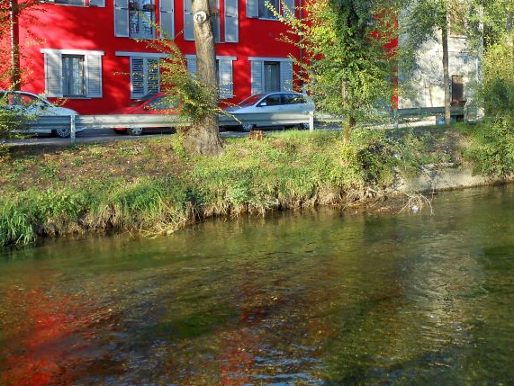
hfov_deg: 43.2
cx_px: 344
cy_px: 140
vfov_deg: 33.4
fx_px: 639
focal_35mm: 43
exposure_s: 1/125
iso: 80
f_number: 3.5
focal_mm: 4.6
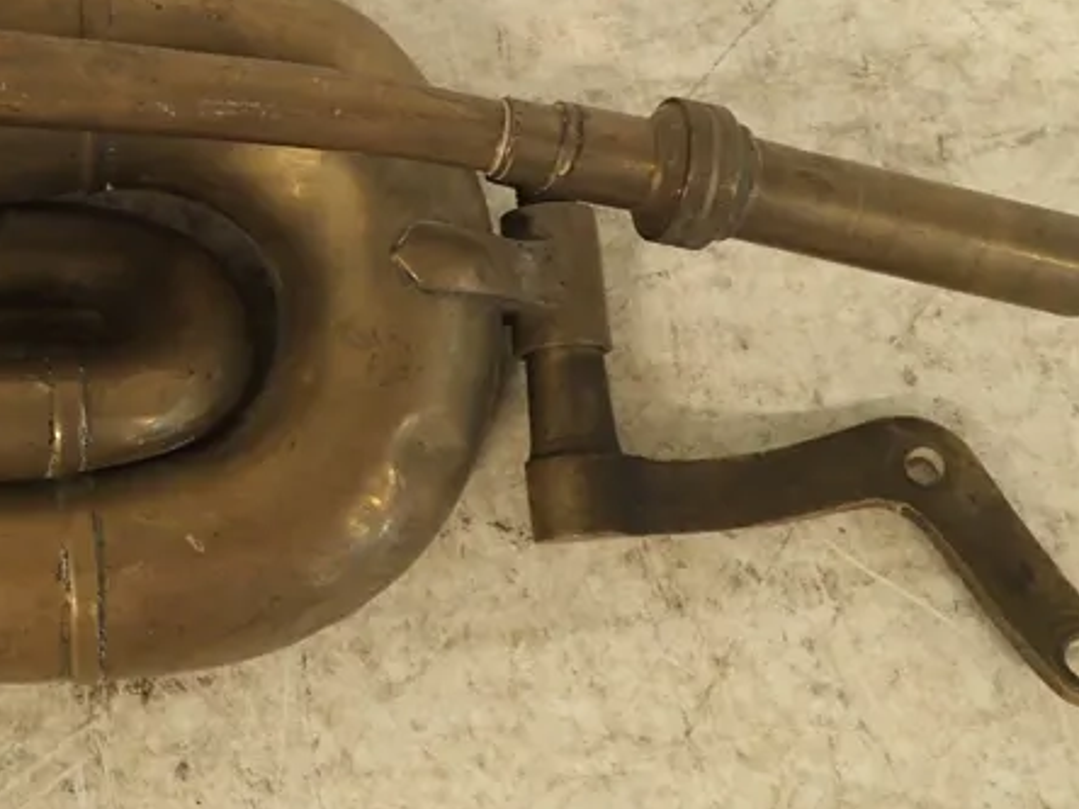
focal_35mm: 54
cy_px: 170
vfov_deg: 26.6
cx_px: 262
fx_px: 1683
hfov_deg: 34.7
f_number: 2.3
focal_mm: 5.5
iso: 320
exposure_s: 1/30
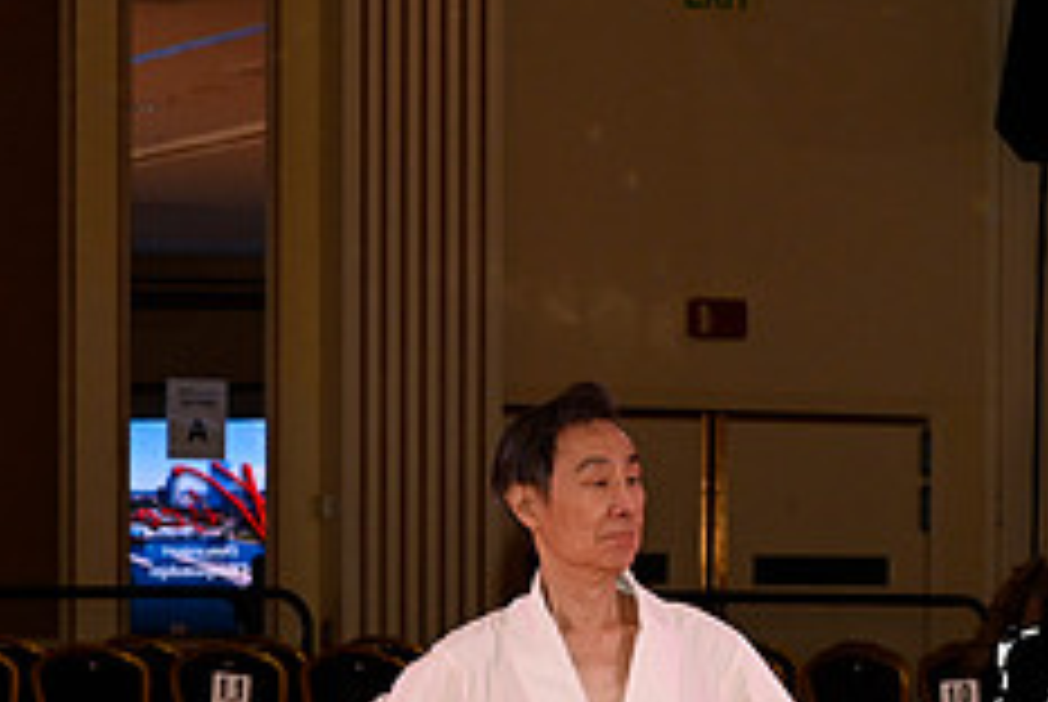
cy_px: 857
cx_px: 1070
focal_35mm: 194
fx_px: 5655
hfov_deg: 10.5
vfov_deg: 7.0
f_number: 4
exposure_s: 1/200
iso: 2000
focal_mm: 78
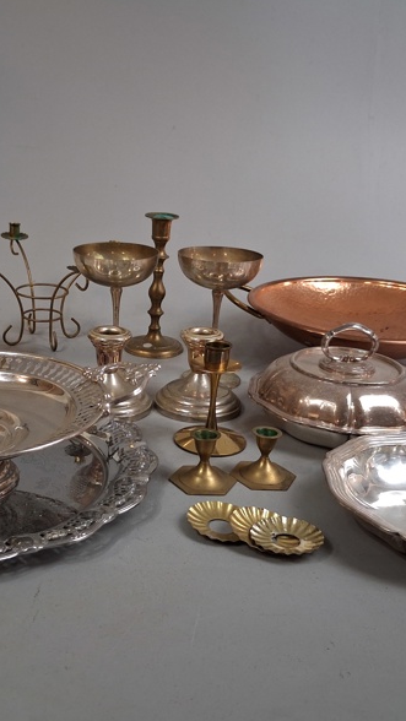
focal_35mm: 40
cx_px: 153
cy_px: 364
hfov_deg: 29.6
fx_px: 765
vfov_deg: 50.5
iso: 250
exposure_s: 1/50
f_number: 1.8
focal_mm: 4
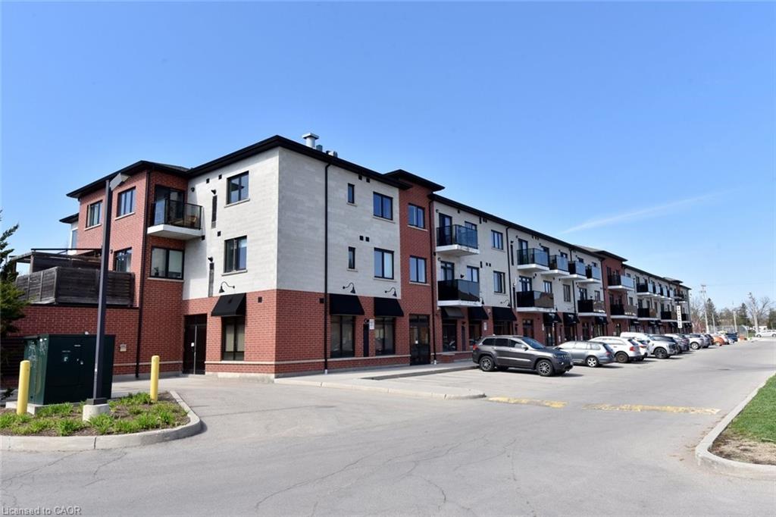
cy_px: 258
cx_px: 388
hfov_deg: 78.6
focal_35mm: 22
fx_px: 474
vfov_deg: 57.2
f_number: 11
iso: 500
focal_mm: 22
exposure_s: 1/500
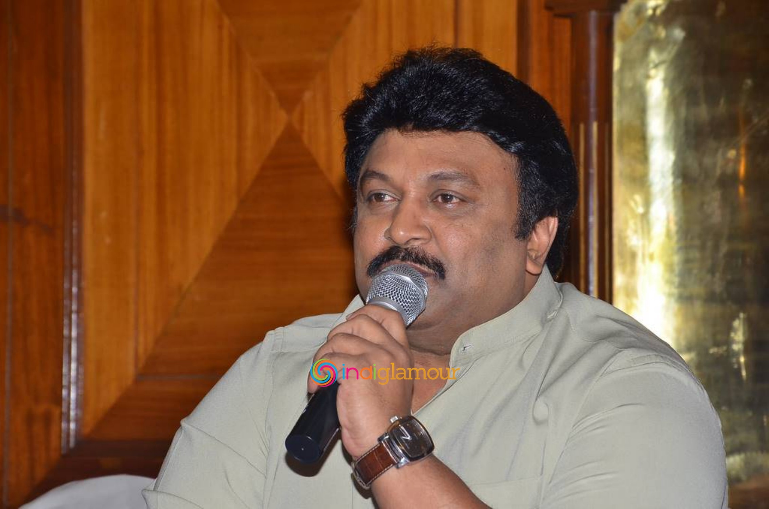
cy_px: 254
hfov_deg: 13.1
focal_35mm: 158
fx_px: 3357
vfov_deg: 8.7
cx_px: 384
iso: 800
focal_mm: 105
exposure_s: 1/125
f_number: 10
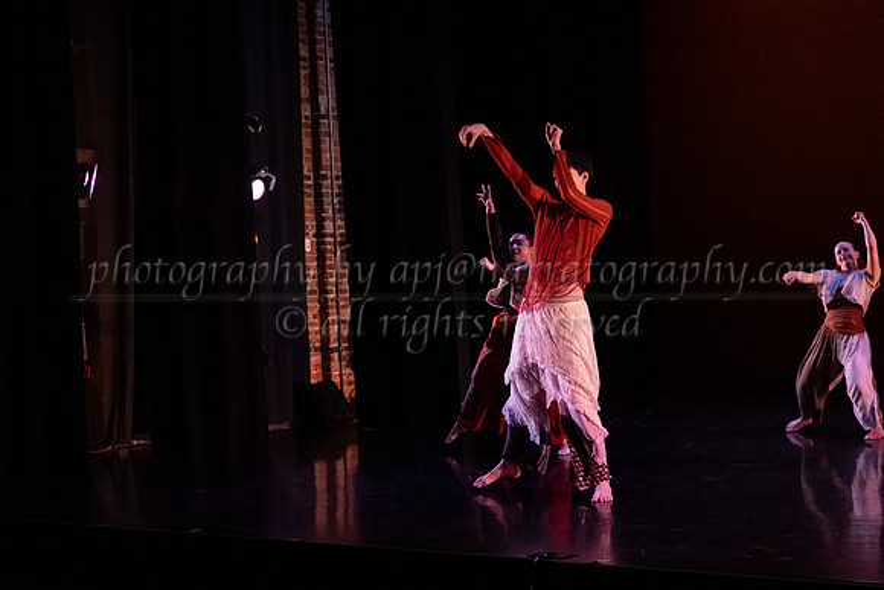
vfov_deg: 23.2
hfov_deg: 34.1
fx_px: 1437
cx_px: 351
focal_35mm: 59
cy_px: 287
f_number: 4
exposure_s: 1/400
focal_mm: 48
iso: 4000
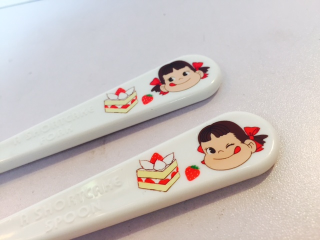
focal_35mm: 29
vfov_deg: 48.2
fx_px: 268
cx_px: 160
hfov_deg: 61.7
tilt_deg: -47.8
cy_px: 120
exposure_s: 1/33
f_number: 2.2
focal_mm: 4.15
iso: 125
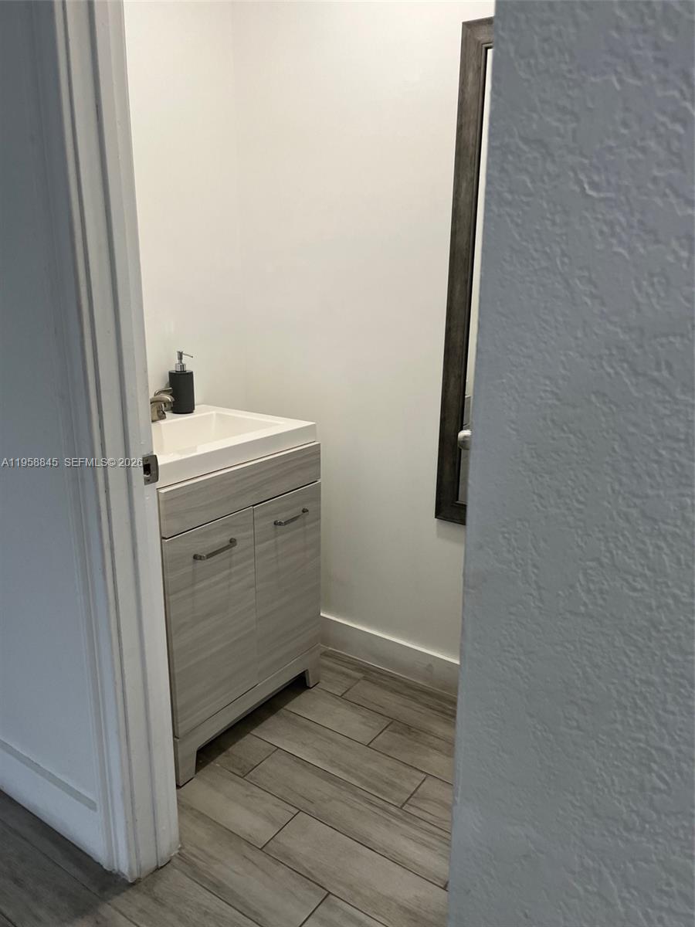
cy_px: 464
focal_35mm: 26
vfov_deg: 67.3
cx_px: 348
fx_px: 696
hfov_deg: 53.1
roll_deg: +0.8
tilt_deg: -14.1
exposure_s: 1/120
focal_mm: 5.1
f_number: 1.6
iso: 80
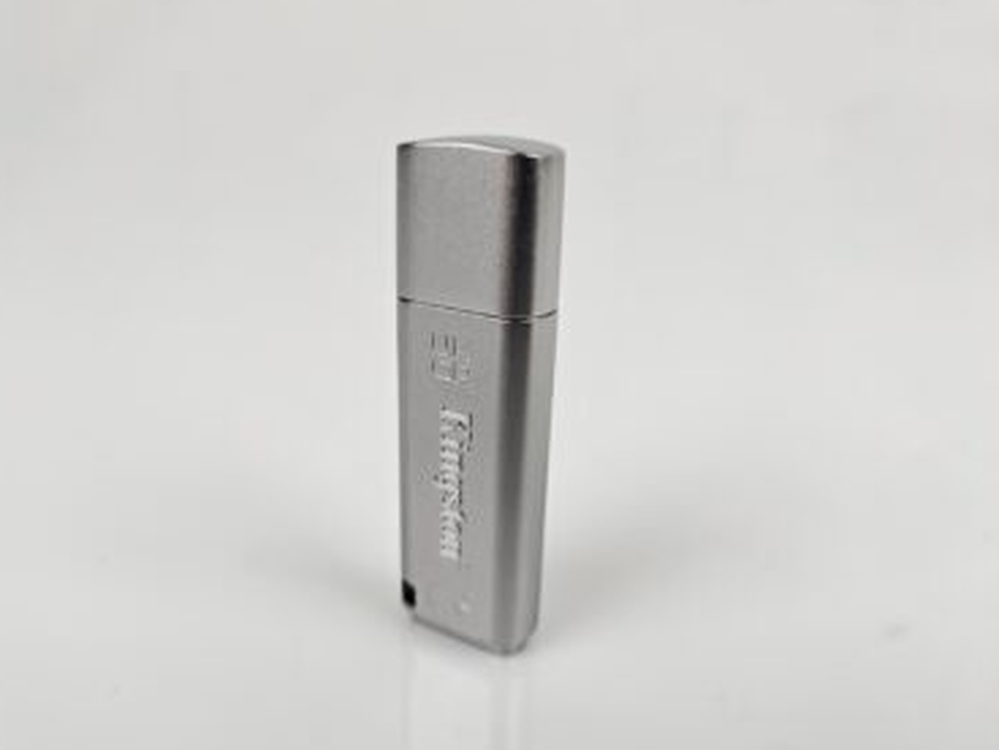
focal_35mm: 26
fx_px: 750
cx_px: 440
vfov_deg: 53.0
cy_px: 408
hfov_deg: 67.1
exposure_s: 1/190
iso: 50
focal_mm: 5.4
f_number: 1.8
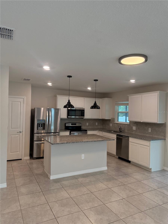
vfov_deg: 71.6
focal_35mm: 24
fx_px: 155
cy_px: 112
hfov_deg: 56.8
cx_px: 84
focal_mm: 6.76
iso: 200
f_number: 1.78
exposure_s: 1/149
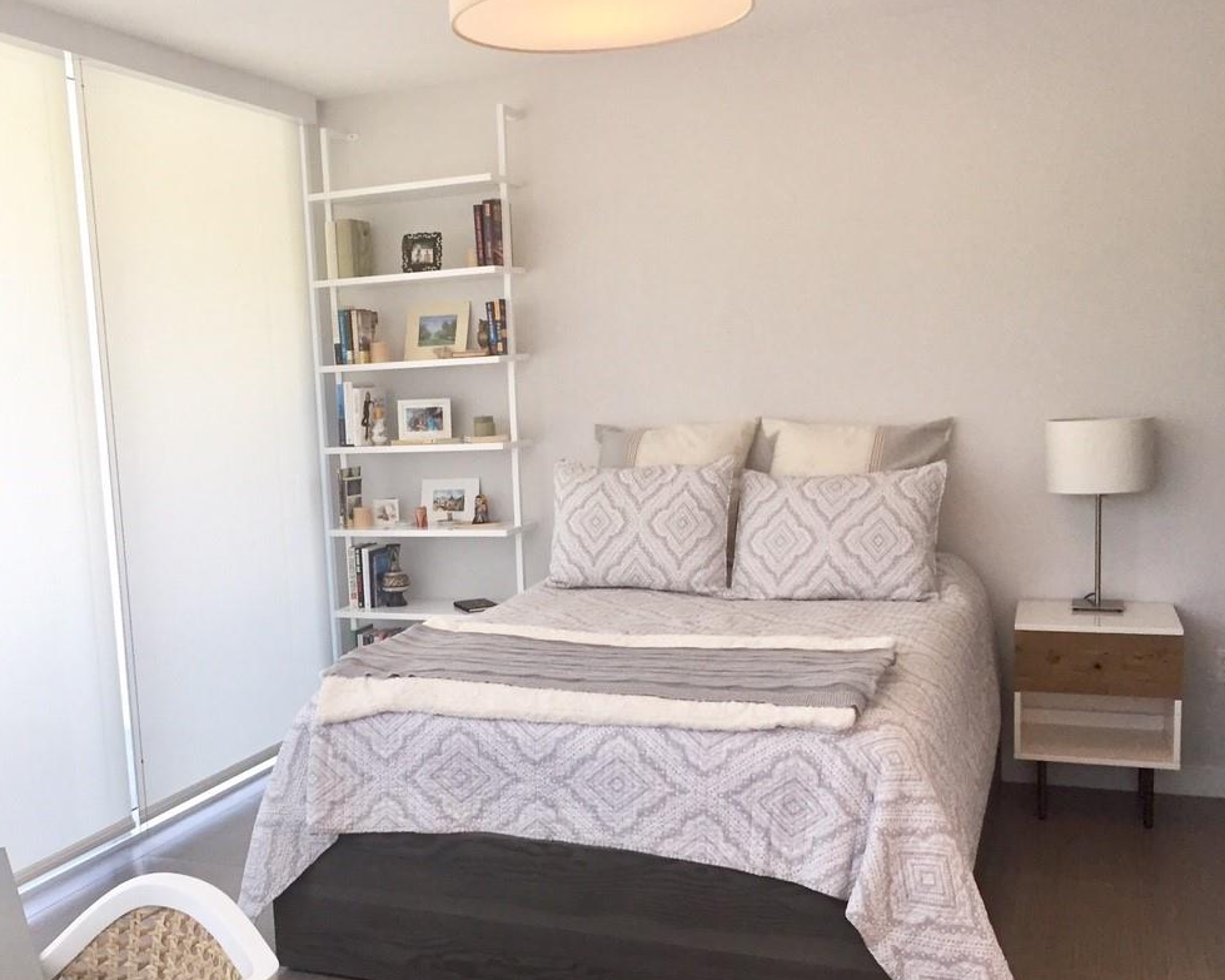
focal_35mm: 37
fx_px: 1341
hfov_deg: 48.7
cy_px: 554
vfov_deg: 40.1
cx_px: 473
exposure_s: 1/30
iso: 125
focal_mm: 4.15
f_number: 2.2
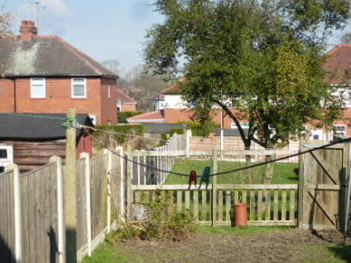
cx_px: 226
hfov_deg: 26.2
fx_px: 750
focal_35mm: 74
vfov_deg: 19.8
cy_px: 171
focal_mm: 8.7
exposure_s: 1/500
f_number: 4.1
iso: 100
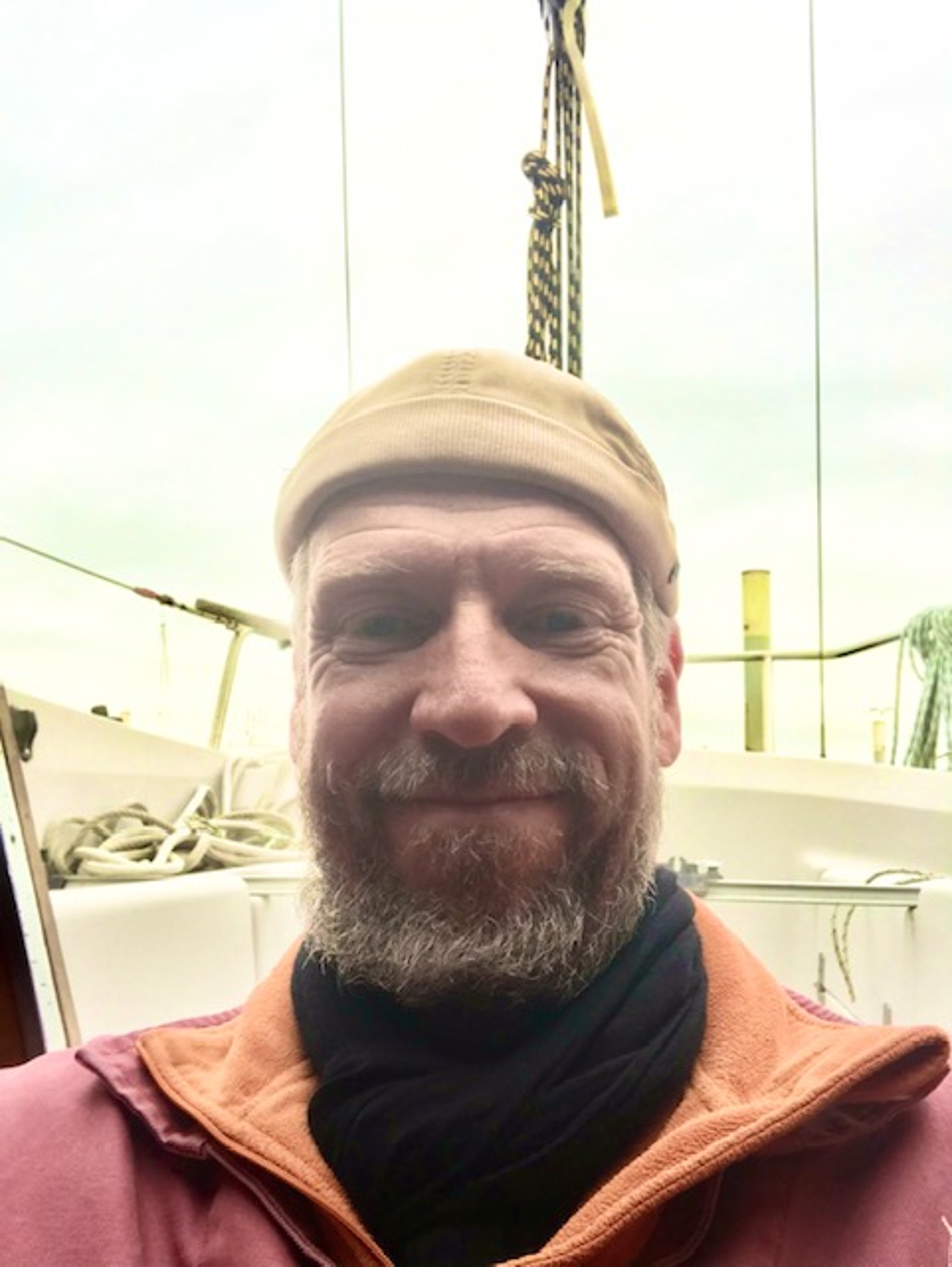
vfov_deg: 56.8
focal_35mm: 32
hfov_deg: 44.2
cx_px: 476
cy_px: 634
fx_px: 1172
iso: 32
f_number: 2.2
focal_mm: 2.87
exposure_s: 1/50
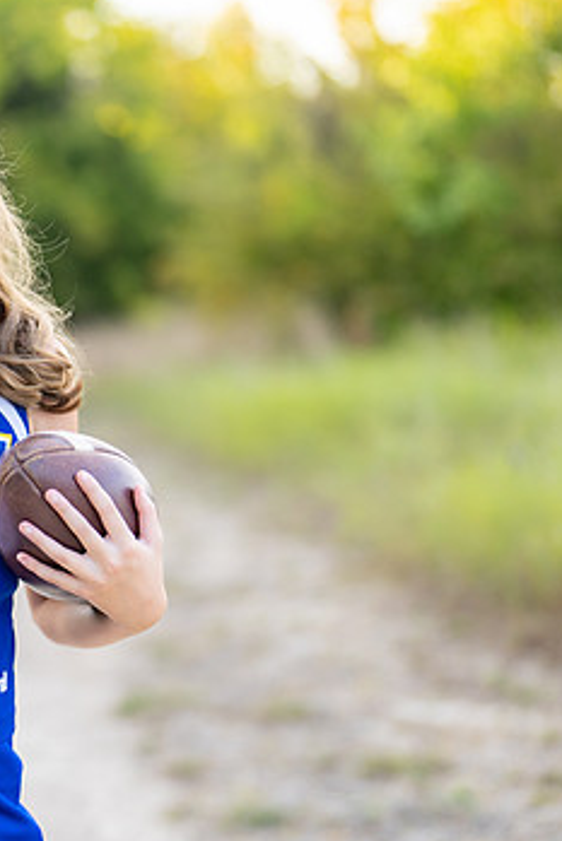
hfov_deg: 13.9
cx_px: -76
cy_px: 438
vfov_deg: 21.2
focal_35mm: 96
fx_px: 2246
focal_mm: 50
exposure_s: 1/800
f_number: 1.2
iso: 100
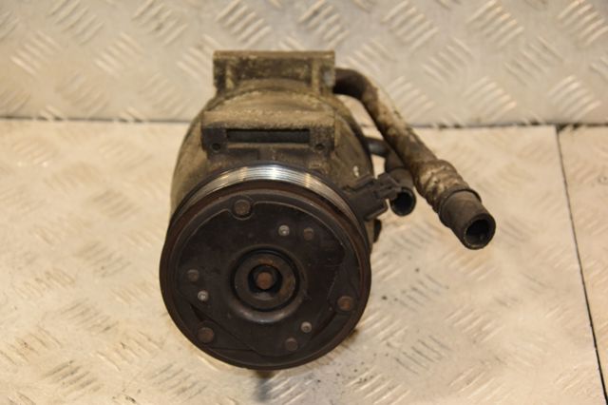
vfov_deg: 14.7
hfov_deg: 21.9
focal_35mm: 93
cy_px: 202
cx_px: 304
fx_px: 1570
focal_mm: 62
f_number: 5.3
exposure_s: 1/125
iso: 800
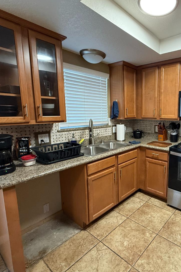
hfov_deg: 57.5
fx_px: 151
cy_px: 135
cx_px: 143
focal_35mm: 20
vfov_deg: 84.0
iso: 320
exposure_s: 1/60
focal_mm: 2.22
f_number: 2.2
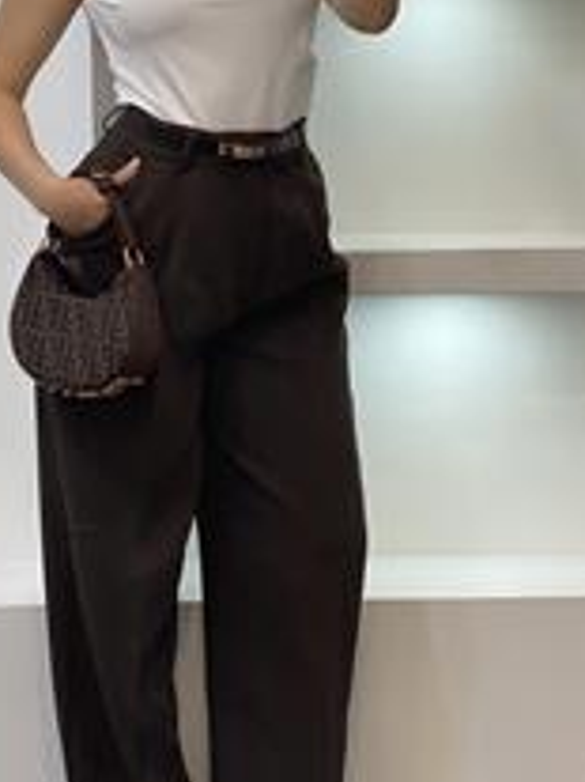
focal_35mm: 104
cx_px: 291
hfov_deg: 14.2
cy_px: 293
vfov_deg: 18.9
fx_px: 2346
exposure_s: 1/100
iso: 80
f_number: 2
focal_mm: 6
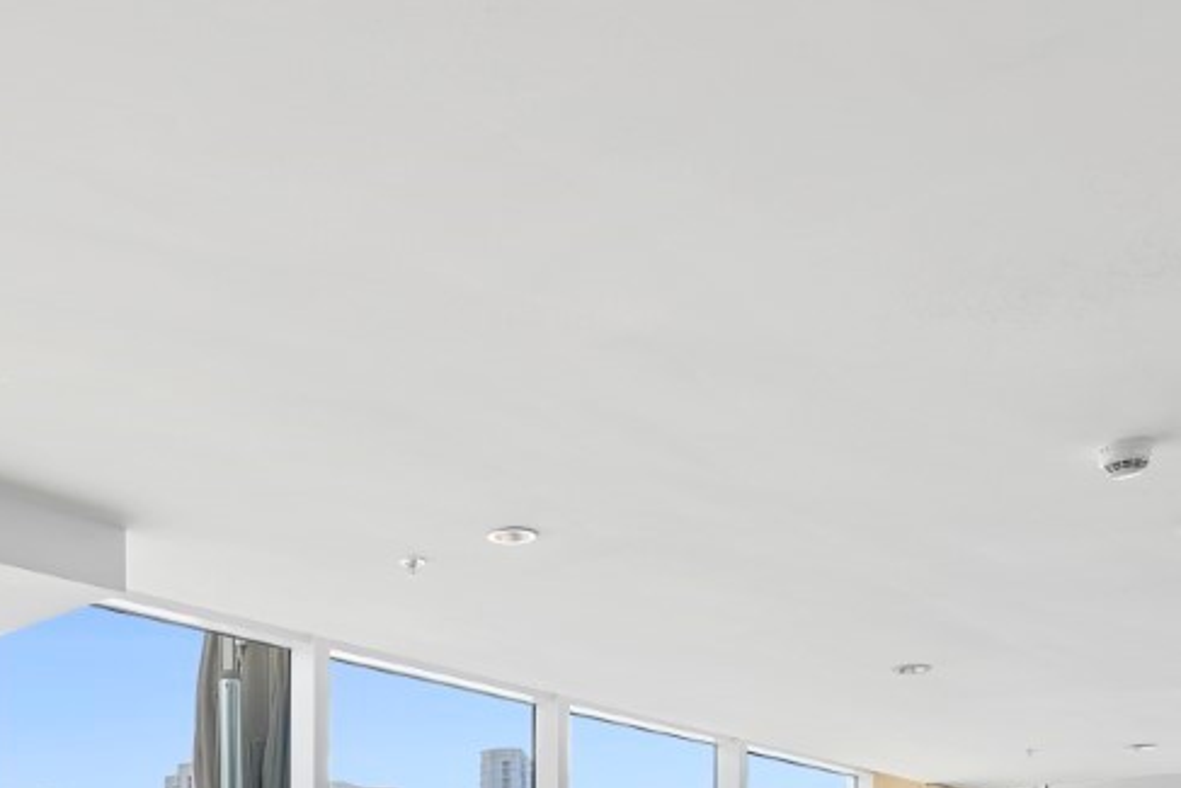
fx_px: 1509
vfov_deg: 24.2
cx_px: 327
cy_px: 1119
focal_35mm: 46
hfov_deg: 41.7
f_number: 9
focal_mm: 14
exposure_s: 1/6
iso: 125
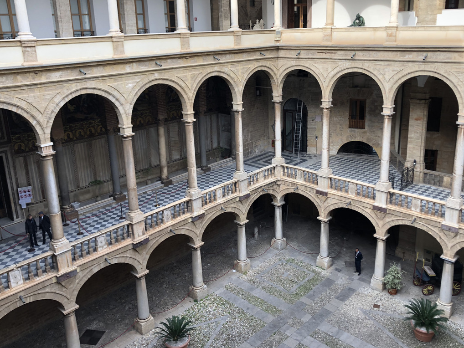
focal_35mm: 33
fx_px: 442
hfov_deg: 55.3
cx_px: 250
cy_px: 149
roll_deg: +2.0
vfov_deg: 42.9
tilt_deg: -15.9
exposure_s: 1/242
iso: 20
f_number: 1.8
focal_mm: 4
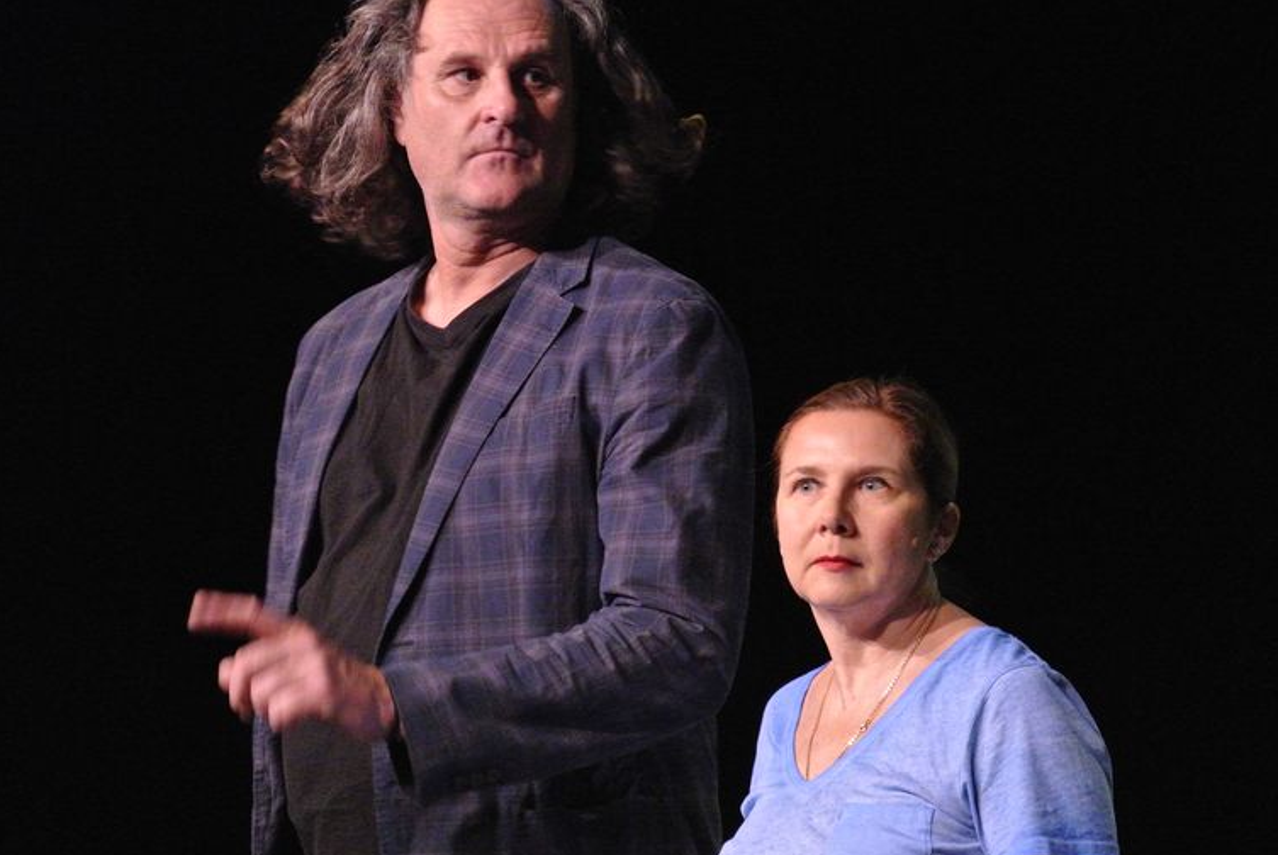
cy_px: 425
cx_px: 616
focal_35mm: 221
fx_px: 7855
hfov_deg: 9.3
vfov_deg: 6.2
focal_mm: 77.1
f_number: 4.8
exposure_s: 1/60
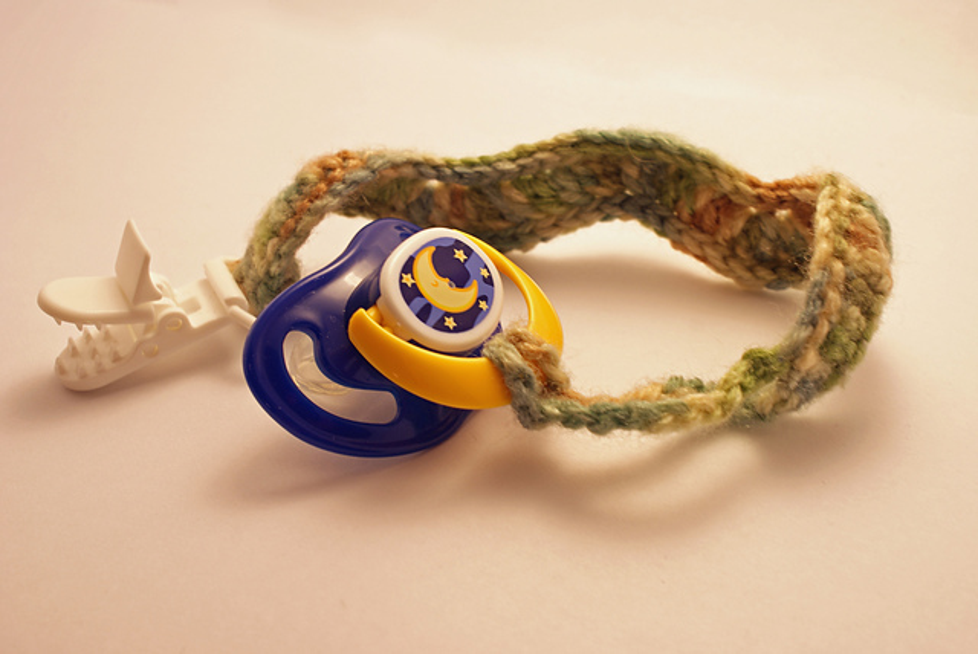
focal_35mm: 52
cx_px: 489
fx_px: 1428
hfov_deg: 37.8
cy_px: 327
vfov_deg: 25.8
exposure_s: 1/5
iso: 100
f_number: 9
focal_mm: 35
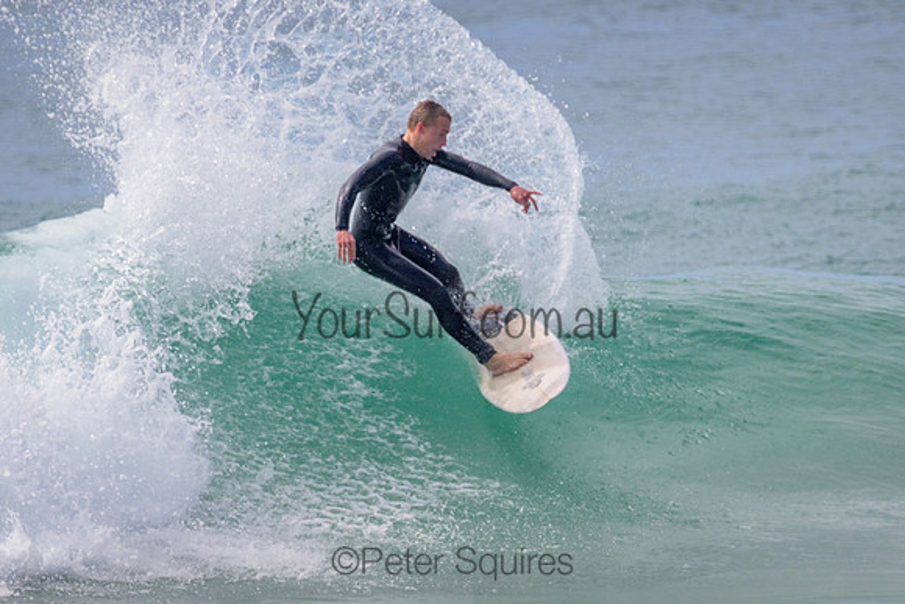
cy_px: 365
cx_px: 544
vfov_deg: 1.3
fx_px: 27419
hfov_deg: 1.9
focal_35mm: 1090
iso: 720
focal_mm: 800
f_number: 11
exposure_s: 1/2000
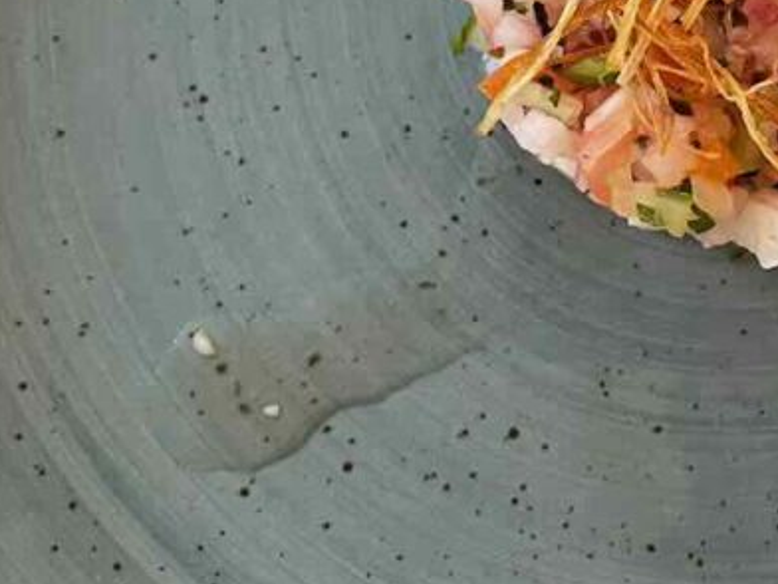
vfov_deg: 20.6
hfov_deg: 27.6
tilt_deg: -82.7
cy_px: -60
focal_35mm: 68
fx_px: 1528
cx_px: 685
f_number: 1.6
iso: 640
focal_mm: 5.1
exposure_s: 1/40
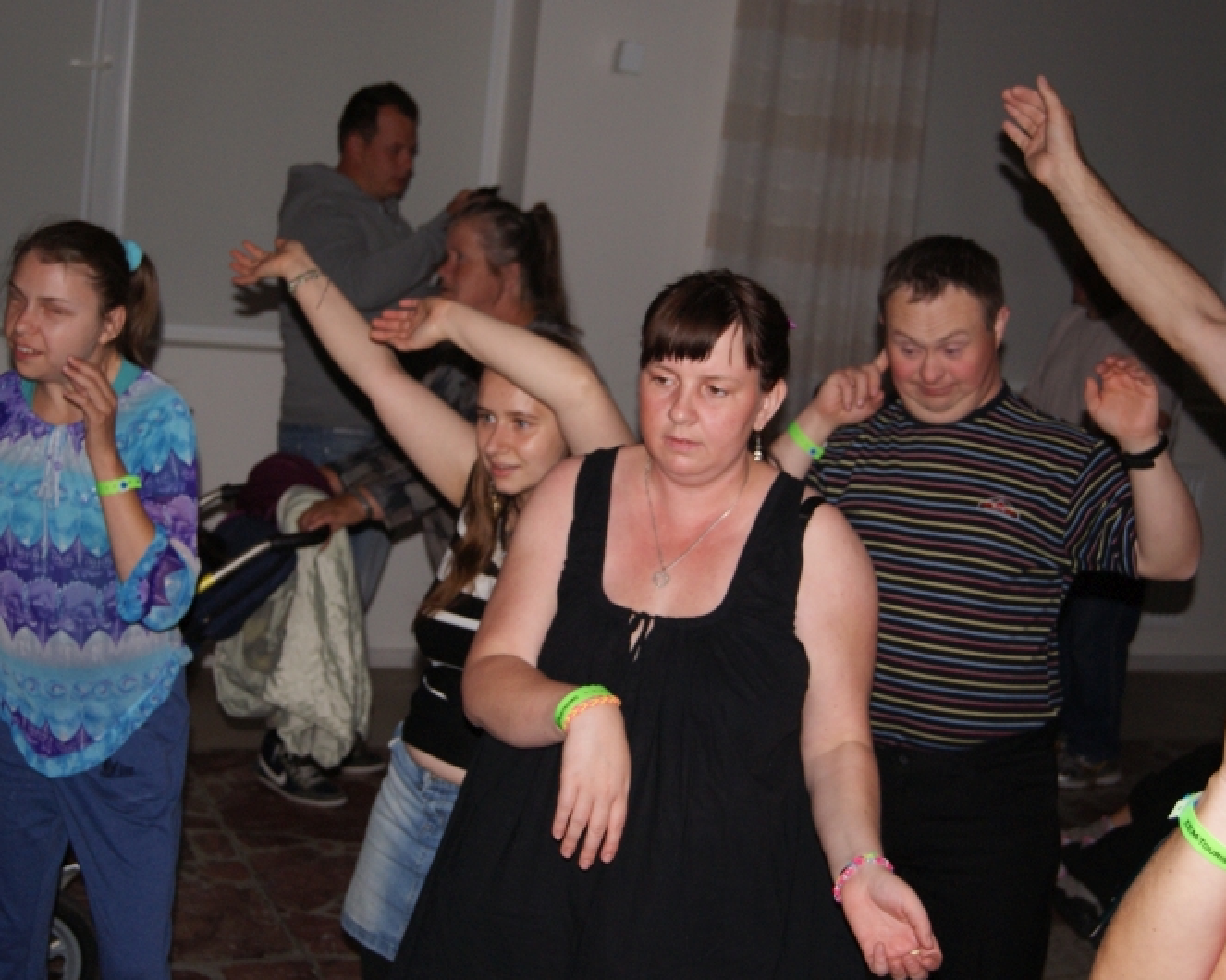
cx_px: 588
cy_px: 488
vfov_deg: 25.6
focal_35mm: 60
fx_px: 2161
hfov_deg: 31.7
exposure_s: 1/60
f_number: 4.5
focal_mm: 35
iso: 400
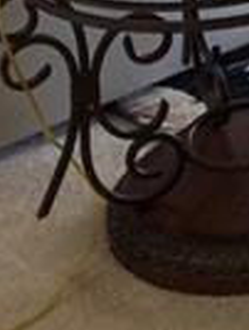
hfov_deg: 8.6
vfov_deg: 10.9
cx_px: 567
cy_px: -396
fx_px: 1530
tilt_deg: -9.9
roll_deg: +0.3
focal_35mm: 160
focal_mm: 3.99
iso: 80
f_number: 1.8
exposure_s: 1/60
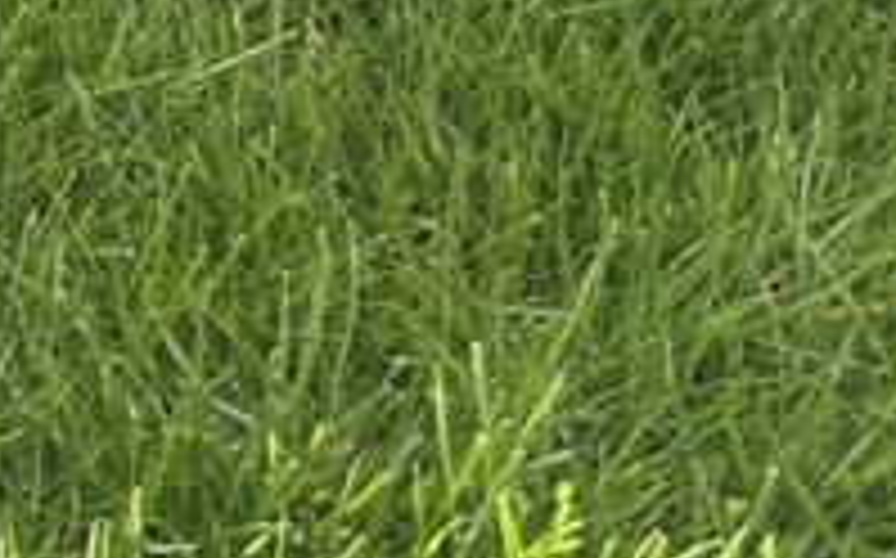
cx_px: -1274
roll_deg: -2.1
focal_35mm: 131
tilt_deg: -23.1
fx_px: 3196
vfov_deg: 8.8
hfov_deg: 12.4
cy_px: -918
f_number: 1.78
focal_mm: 6.86
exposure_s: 1/1157
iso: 80
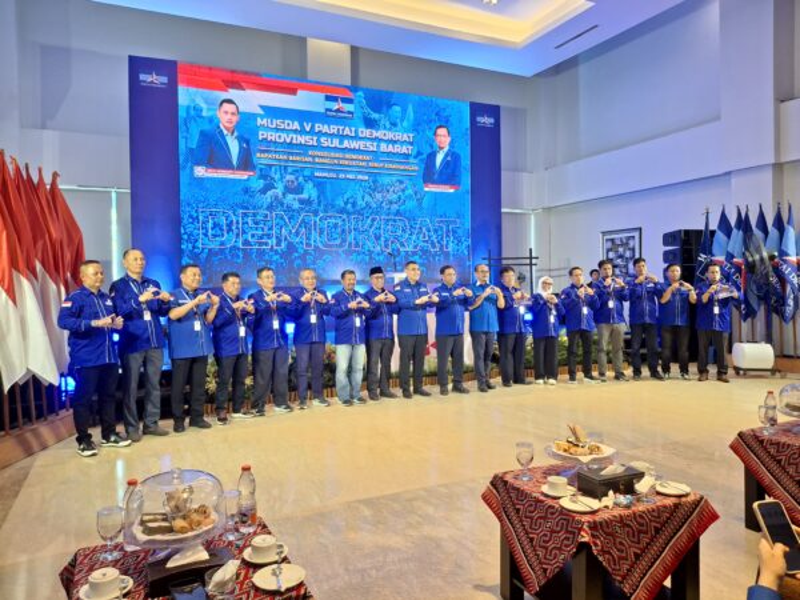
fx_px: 578
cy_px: 300
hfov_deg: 69.4
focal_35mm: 25
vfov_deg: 54.9
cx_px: 400
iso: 250
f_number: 1.8
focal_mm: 4.69
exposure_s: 1/60
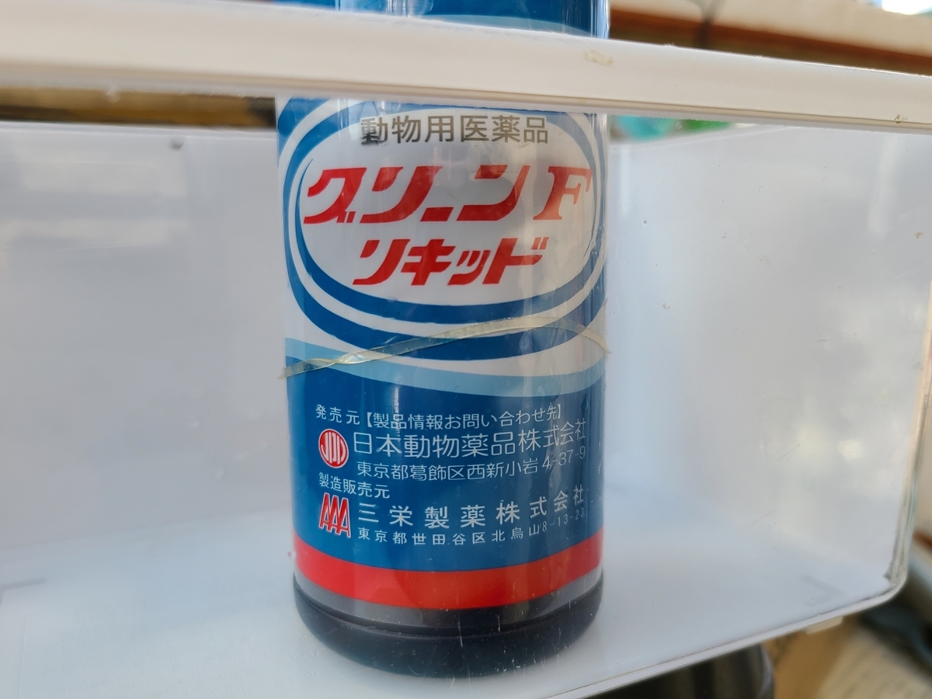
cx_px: 466
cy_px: 350
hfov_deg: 67.3
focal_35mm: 26
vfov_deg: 53.1
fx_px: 700
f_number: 1.8
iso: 40
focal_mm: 5.4
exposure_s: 1/410
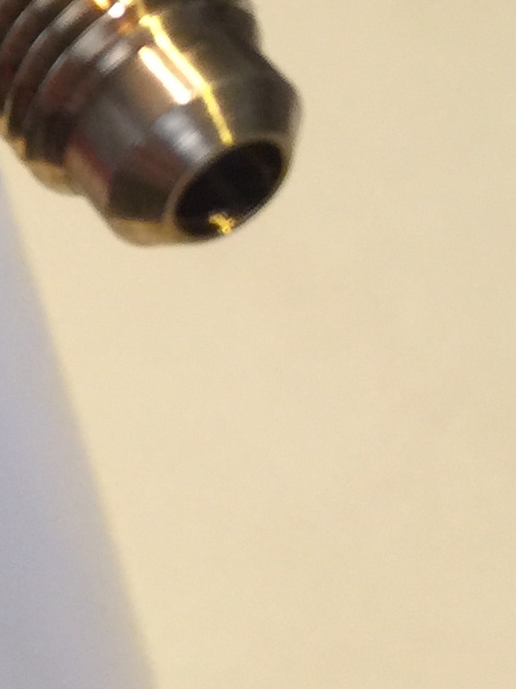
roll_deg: +2.2
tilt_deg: -36.3
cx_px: -606
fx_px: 2724
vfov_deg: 13.4
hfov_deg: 9.8
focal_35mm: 137
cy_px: -411
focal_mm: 4.15
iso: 64
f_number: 2.2
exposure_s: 1/15
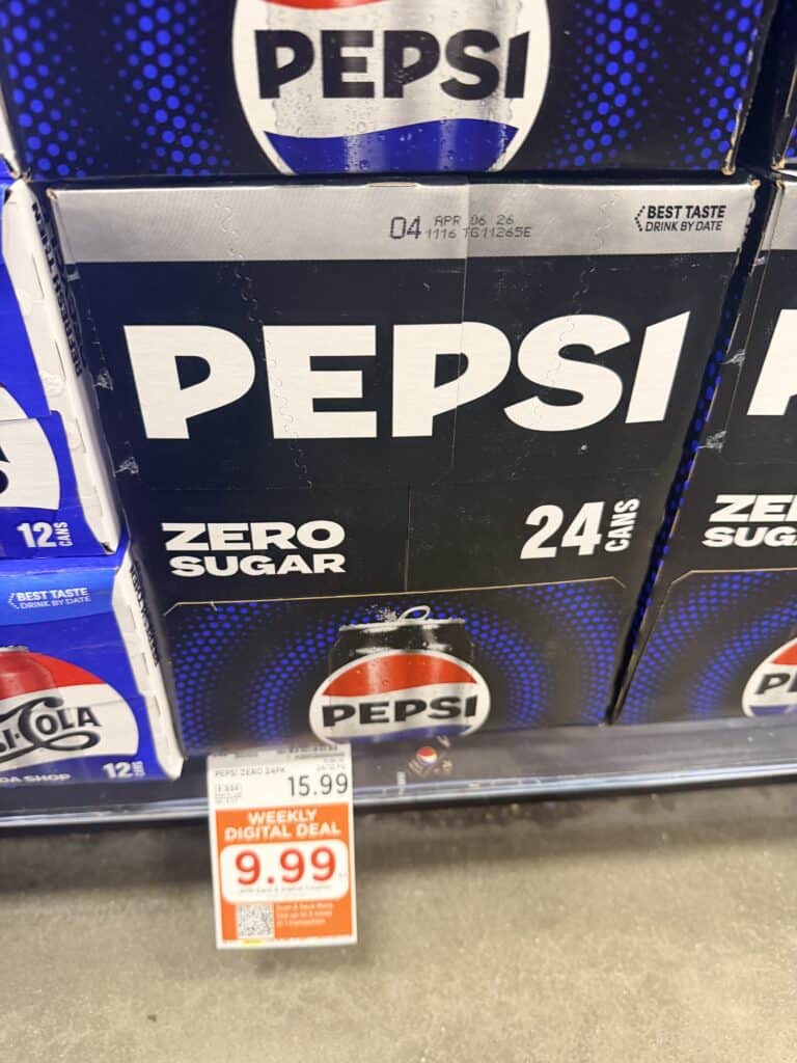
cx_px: 398
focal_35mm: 24
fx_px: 737
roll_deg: -1.8
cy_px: 532
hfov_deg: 56.8
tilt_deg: -37.8
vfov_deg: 71.6
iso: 320
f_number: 1.78
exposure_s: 1/60
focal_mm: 6.76
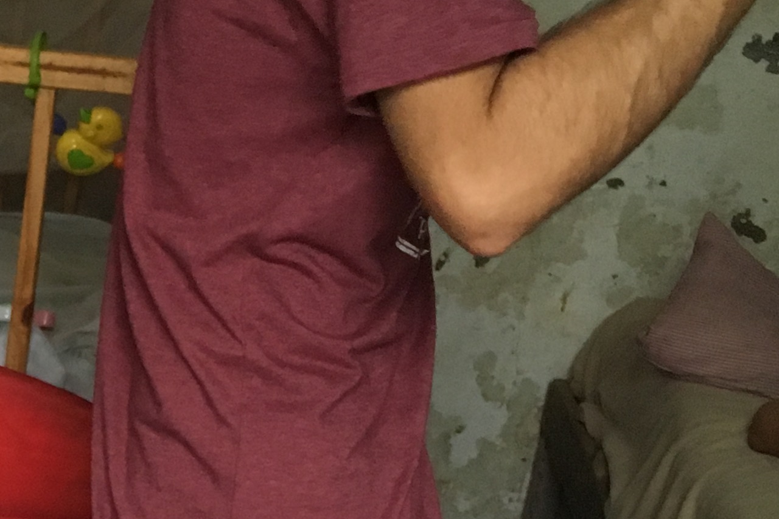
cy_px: 647
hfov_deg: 19.7
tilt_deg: -21.2
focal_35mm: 95
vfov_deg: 13.9
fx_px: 2055
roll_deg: -3.7
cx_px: -243
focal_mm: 4.15
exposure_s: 1/24
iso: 200
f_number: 2.2
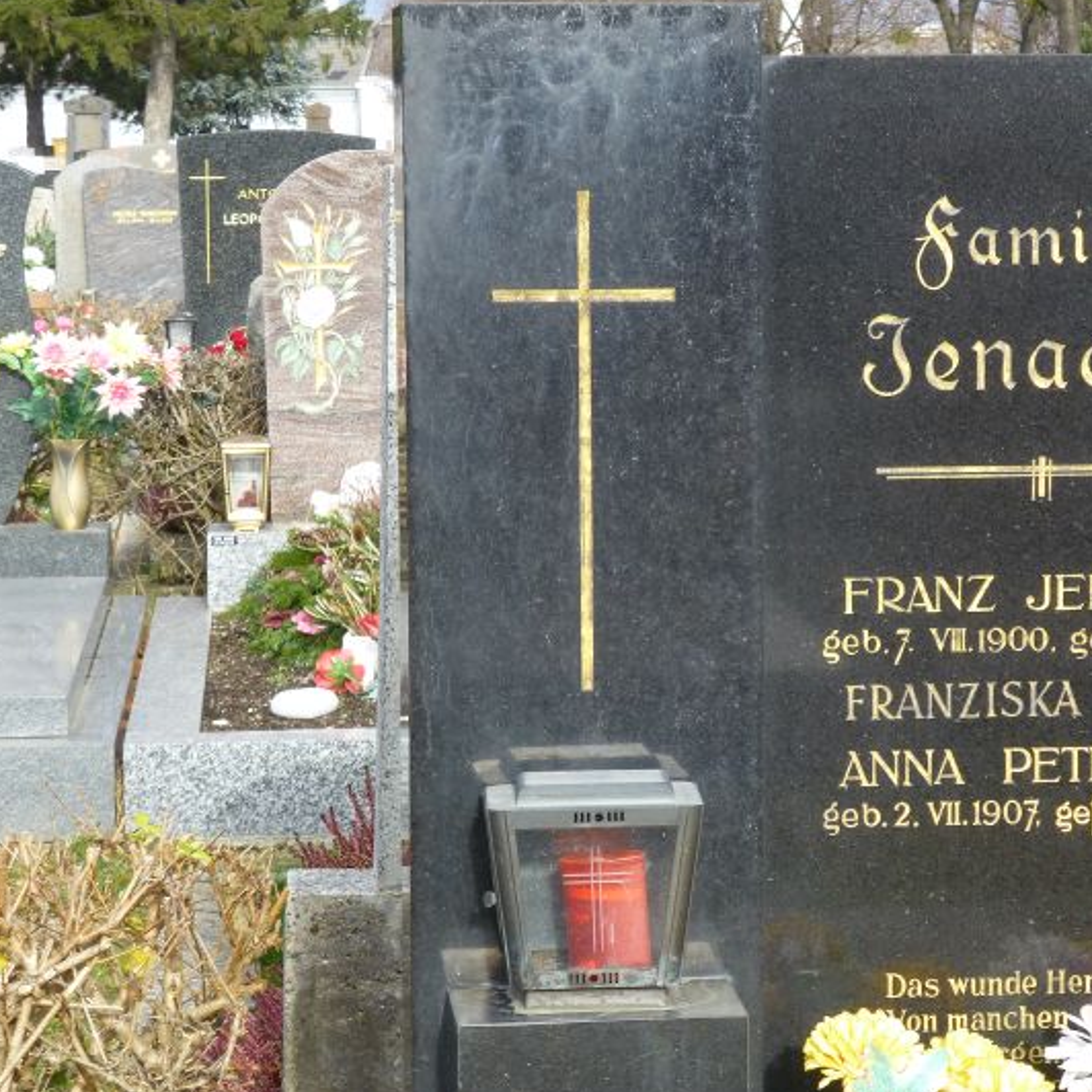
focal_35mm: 113
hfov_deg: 15.4
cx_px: 708
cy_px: 489
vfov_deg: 15.4
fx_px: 4033
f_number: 5.2
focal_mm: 15.1
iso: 100
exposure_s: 1/160
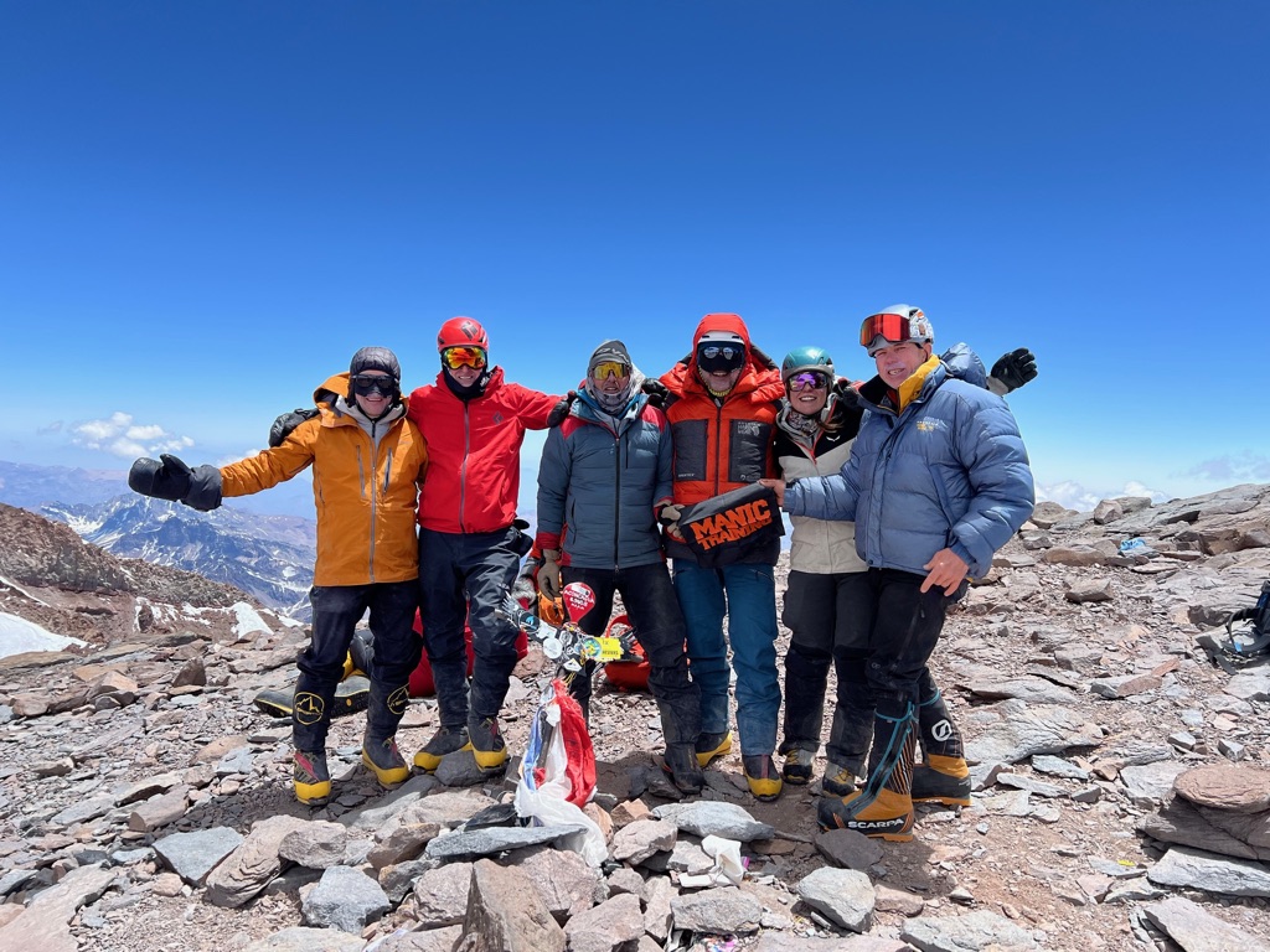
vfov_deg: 53.1
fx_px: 954
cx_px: 635
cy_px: 476
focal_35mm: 26
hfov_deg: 67.3
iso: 50
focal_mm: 5.7
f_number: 1.5
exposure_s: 1/3968
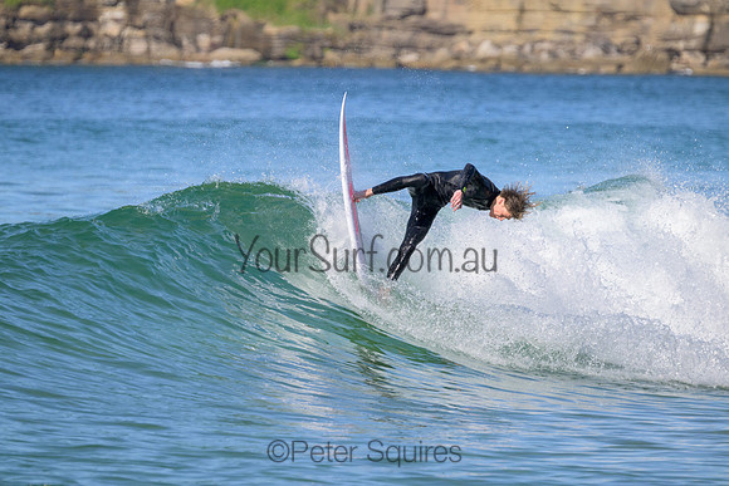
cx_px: 364
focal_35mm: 610
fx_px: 12355
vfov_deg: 2.3
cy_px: 243
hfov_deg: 3.4
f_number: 11
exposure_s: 1/2000
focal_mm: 610
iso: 1100
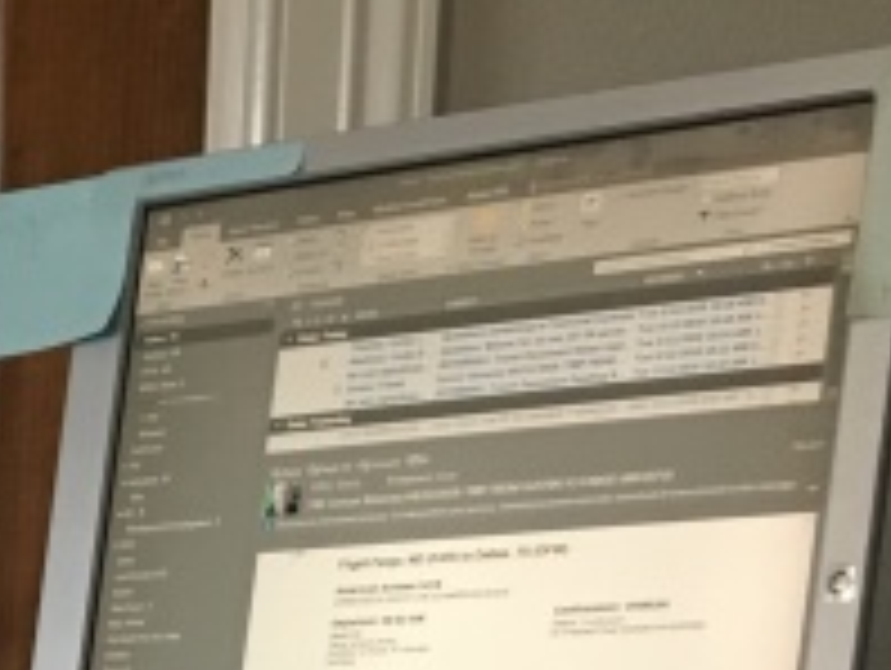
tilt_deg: -16.3
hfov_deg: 14.8
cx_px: -680
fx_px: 3015
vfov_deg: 11.4
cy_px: 1340
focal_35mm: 117
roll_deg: +2.8
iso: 125
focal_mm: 4.15
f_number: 2.2
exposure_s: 1/30
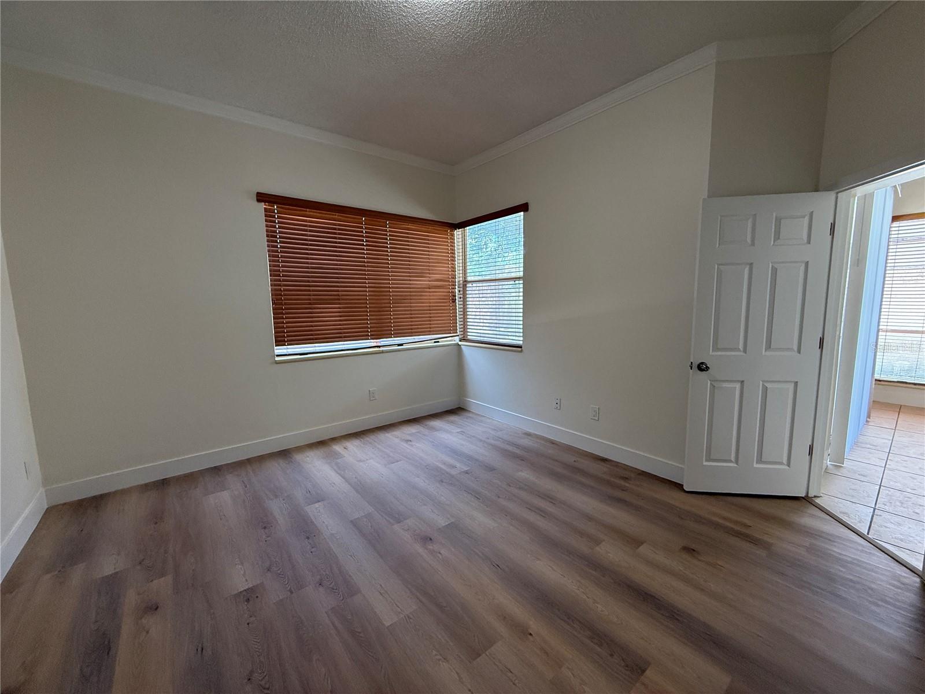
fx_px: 374
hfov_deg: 102.1
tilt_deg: -6.5
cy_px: 347
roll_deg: +0.6
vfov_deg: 85.7
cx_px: 462
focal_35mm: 14
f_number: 2.2
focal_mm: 2.22
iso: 200
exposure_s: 1/120
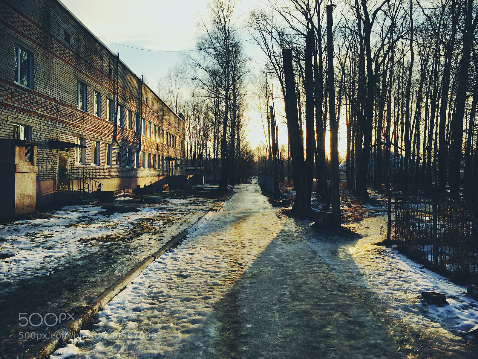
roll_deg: +0.0
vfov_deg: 48.2
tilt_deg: -1.1
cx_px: 239
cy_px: 180
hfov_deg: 61.7
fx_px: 400
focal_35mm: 29
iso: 25
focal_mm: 4.15
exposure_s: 1/596
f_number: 2.2
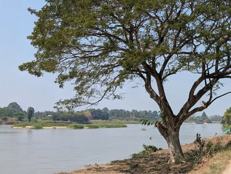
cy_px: 118
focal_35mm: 62
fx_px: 414
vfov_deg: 23.6
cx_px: 241
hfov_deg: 28.8
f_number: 1.68
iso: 21
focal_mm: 6.9
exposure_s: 1/887
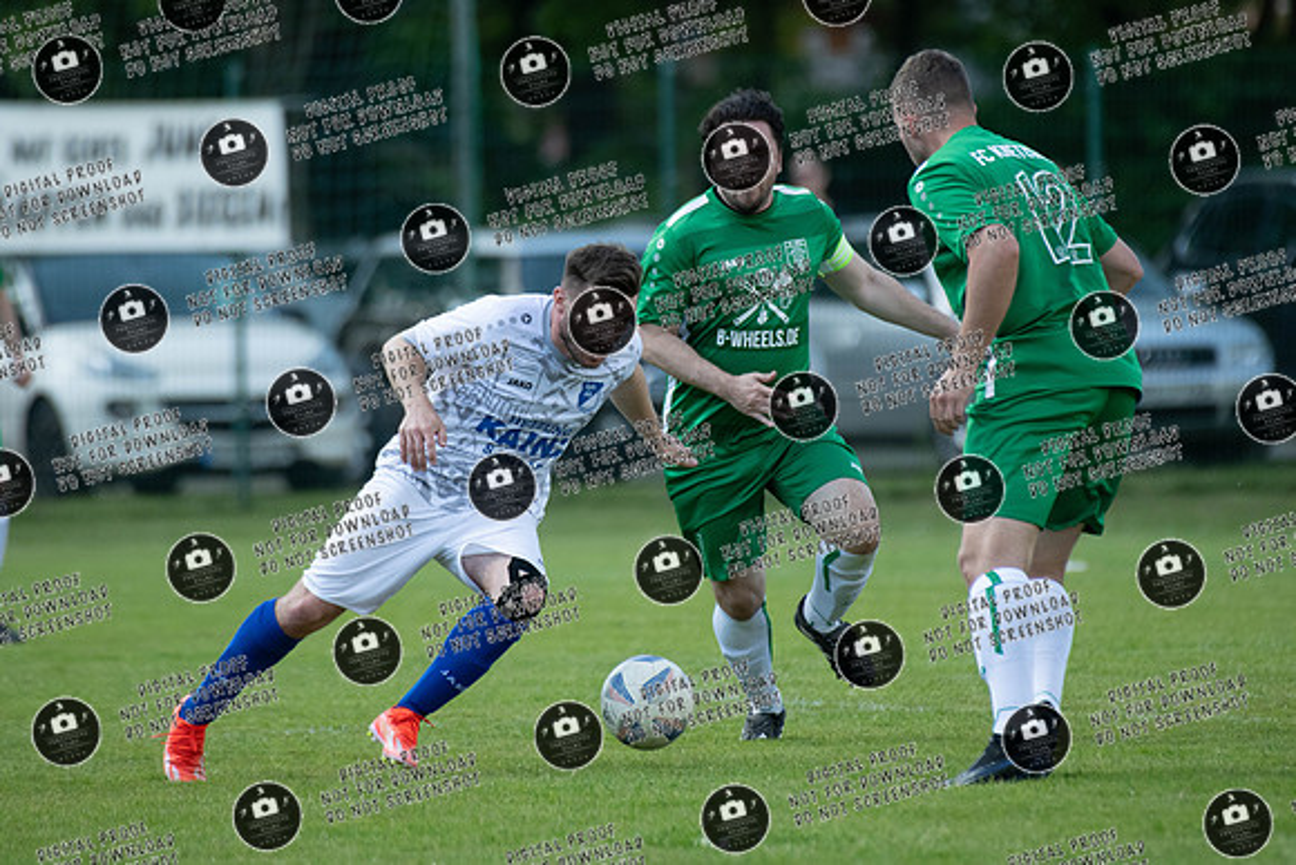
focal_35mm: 571
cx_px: 623
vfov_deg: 2.4
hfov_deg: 3.6
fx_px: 20545
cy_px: 349
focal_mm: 450
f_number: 5.6
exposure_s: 1/1600
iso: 1100
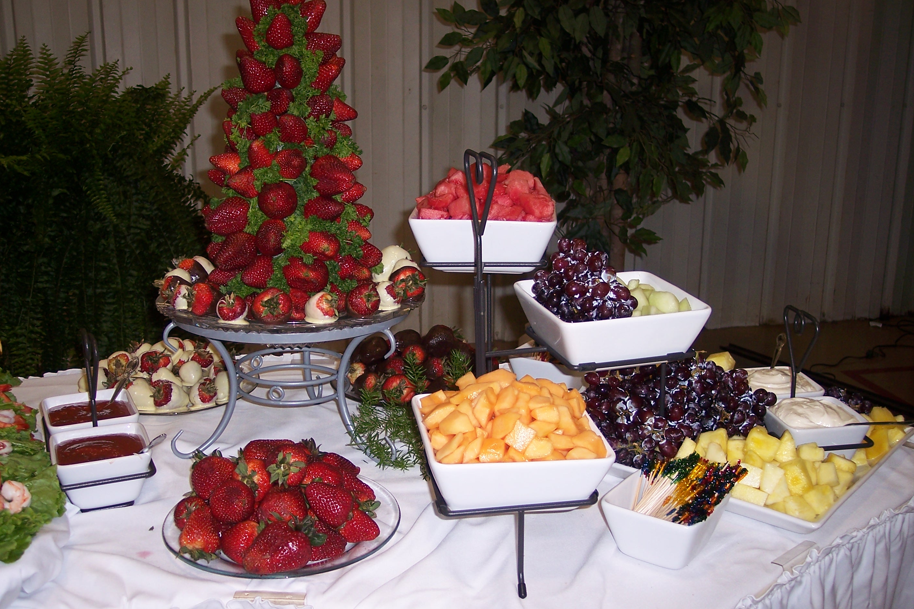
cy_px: 307
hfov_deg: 47.4
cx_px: 453
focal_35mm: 41
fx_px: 1041
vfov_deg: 32.6
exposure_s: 1/60
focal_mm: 8
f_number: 2.8
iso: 100
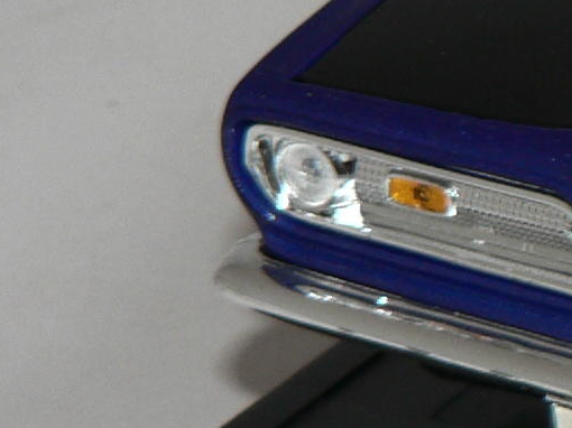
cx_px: 1081
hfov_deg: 7.8
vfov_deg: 6.0
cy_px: 63
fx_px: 4063
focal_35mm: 246
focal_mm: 8.2
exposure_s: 1/60
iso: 80
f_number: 2.8
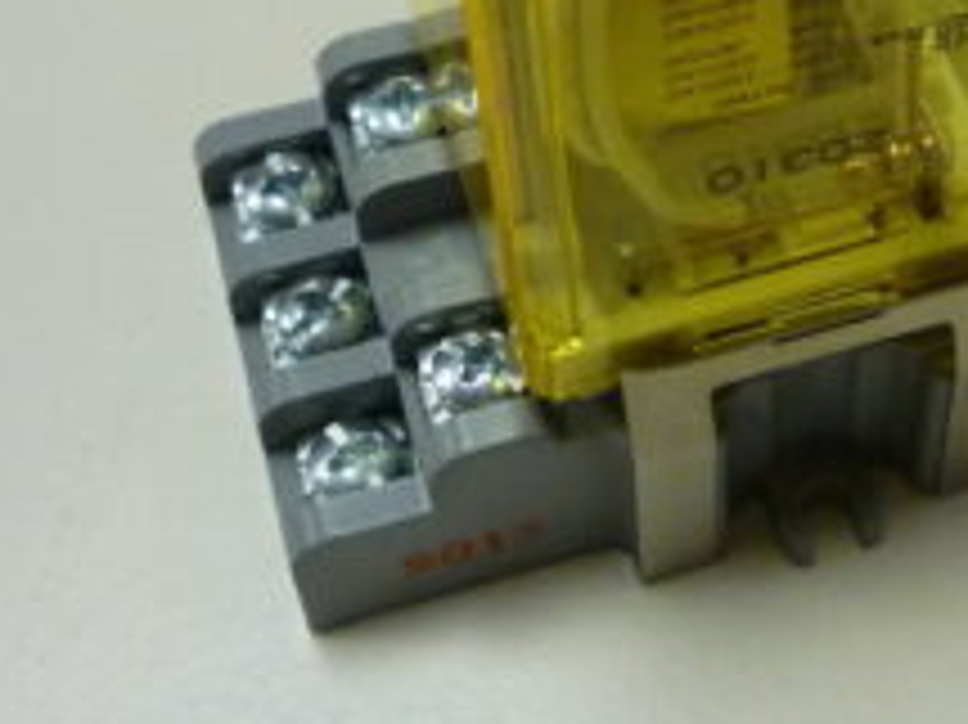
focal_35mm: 81
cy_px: 67
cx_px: 747
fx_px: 2264
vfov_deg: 17.9
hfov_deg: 23.8
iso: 320
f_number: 3.3
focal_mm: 5.2
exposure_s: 1/30
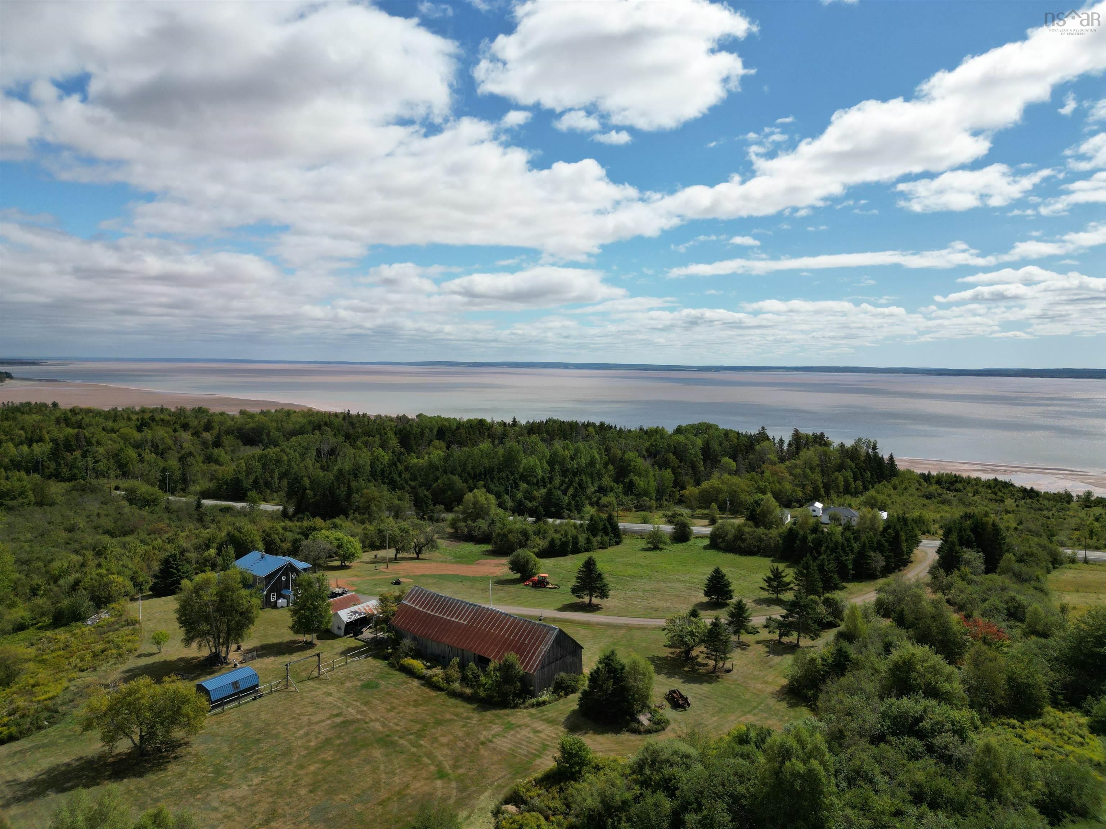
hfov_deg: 71.6
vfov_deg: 56.8
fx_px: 767
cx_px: 553
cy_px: 414
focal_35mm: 24
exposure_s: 1/5000
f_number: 1.7
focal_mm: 6.72
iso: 120
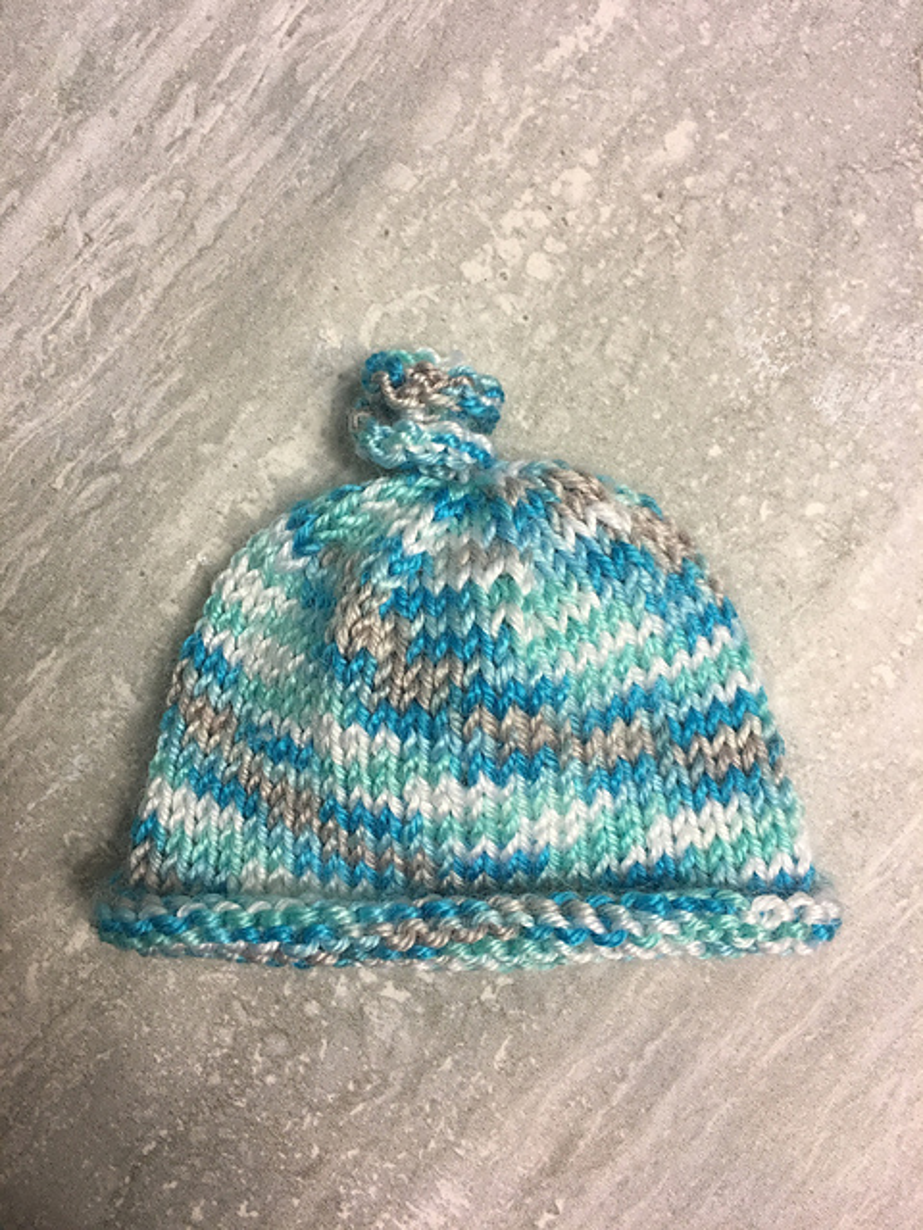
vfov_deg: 61.7
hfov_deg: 48.2
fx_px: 1031
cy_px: 615
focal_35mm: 29
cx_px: 462
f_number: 2.2
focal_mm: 4.15
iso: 32
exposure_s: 1/30
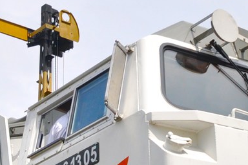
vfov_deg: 9.9
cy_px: 216
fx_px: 929
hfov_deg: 14.6
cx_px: -65
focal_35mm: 135
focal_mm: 18
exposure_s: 1/4000
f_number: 7.1
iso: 360
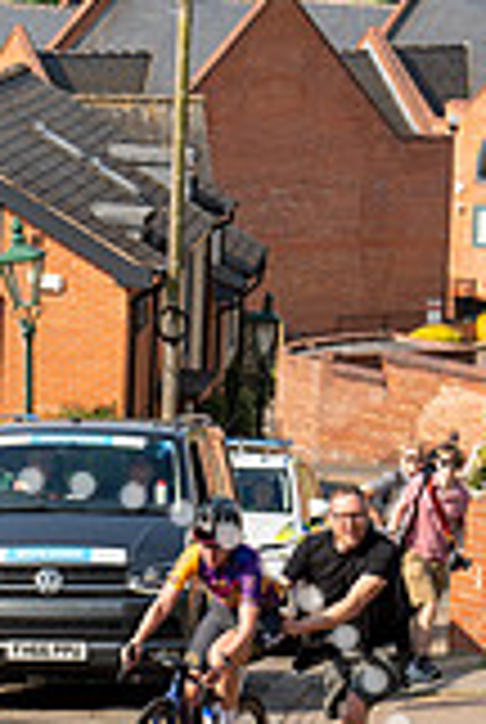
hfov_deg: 5.8
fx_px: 4778
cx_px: 108
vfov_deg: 8.7
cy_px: 508
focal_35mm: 237
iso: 200
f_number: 4
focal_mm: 85
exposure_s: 1/1000
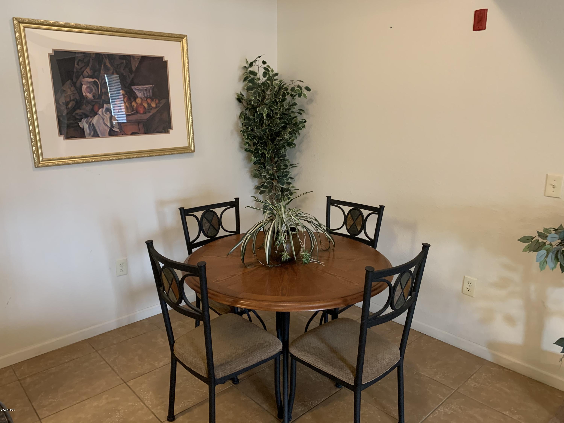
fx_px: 424
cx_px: 282
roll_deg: +0.6
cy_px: 212
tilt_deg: -11.4
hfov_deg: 67.3
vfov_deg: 53.1
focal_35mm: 26
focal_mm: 4.25
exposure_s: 1/40
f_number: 1.8
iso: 320
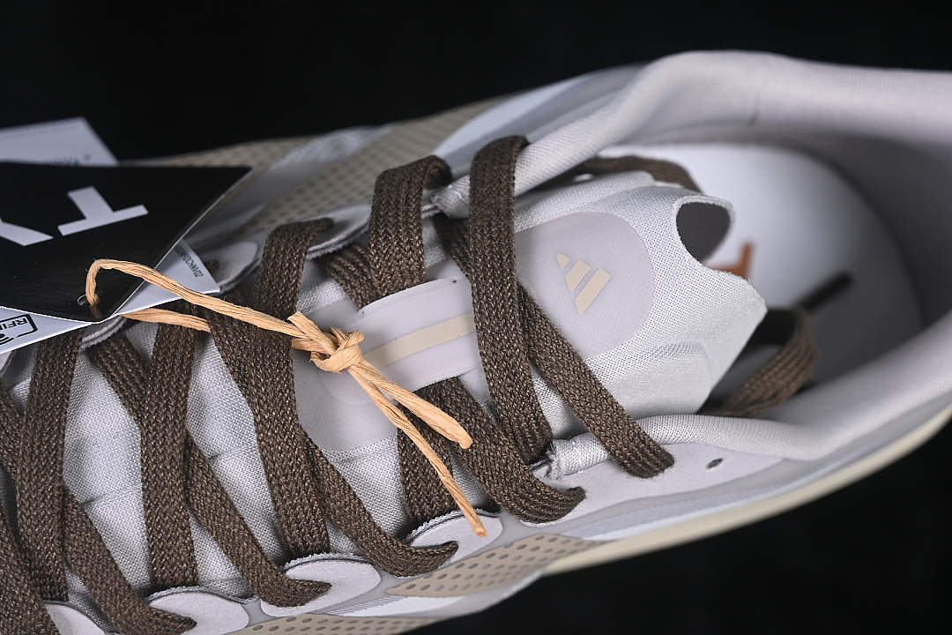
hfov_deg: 27.0
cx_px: 476
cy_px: 318
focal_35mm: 75
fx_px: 1983
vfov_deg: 18.2
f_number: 7.1
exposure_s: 1/60
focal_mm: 50
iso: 160
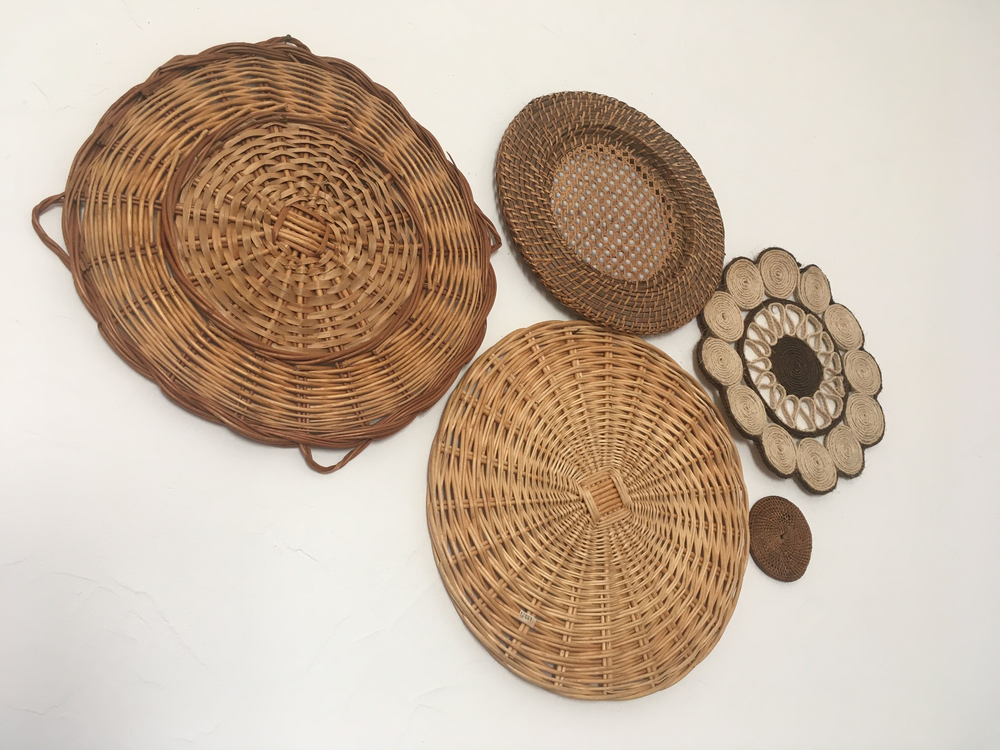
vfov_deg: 48.2
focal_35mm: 29
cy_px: 375
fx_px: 838
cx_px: 500
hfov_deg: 61.7
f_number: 2.2
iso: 80
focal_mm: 4.15
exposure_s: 1/33
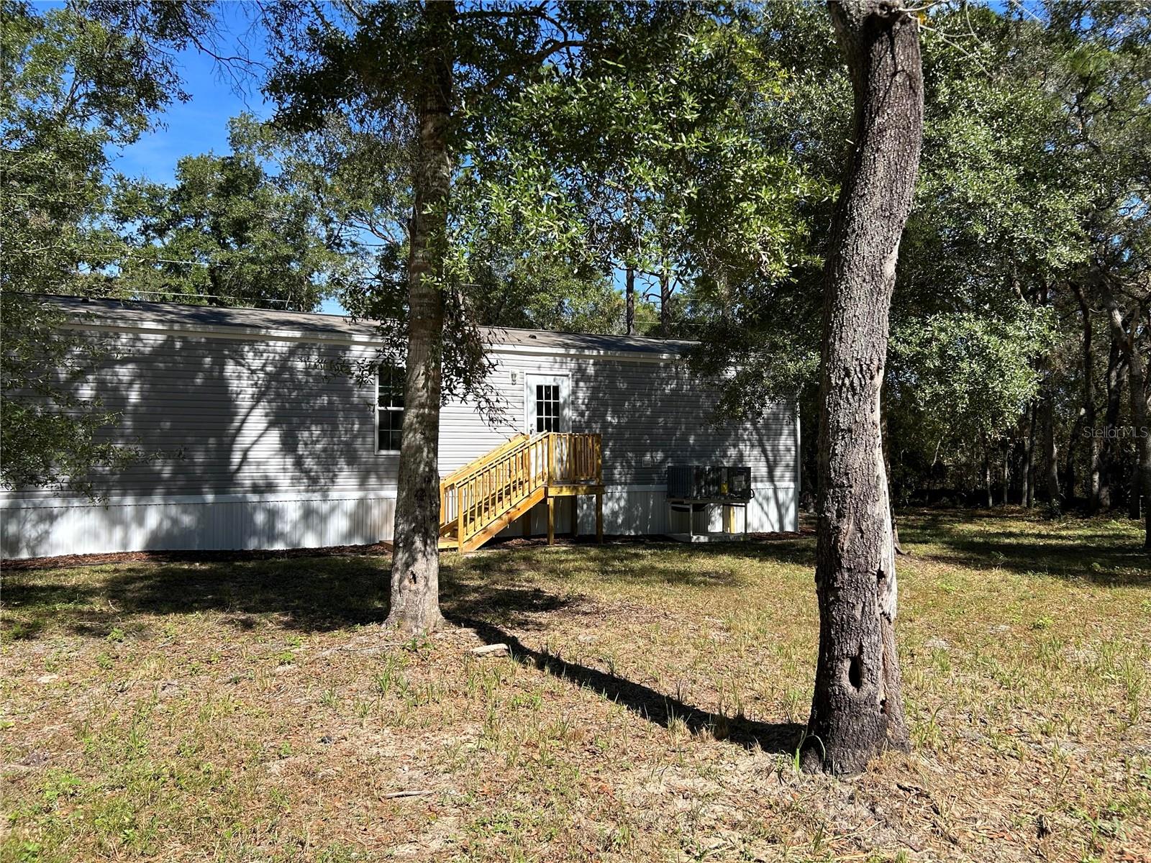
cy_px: 432
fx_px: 865
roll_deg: +0.6
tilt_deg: +2.8
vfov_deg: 53.1
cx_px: 576
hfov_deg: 67.3
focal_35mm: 26
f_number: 1.5
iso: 50
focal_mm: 5.7
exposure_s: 1/2299
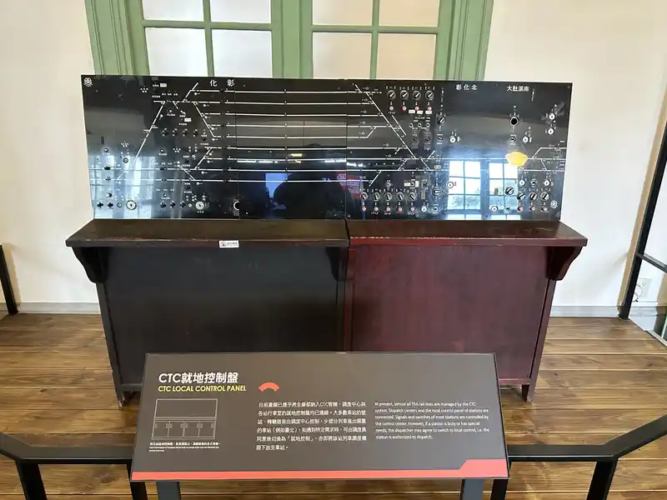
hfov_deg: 71.6
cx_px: 334
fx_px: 462
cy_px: 250
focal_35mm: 24
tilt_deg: -21.9
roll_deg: -1.8
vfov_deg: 56.8
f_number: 1.78
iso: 1000
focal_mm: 6.86
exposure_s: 1/30
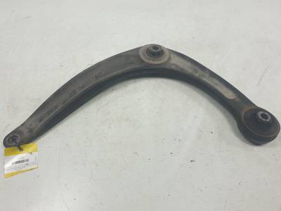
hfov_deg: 67.3
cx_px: 140
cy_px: 106
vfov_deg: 53.1
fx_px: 211
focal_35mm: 26
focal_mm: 4.3
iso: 50
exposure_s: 1/245
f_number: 2.4
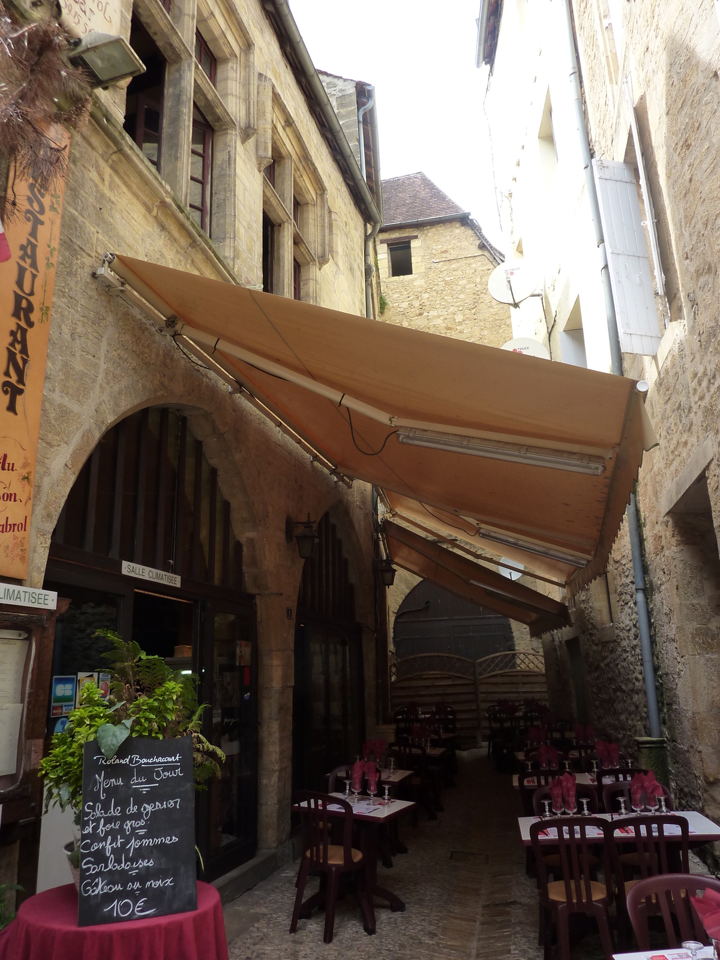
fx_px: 693
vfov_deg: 69.4
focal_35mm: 25
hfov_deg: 54.9
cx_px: 360
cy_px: 480
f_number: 4
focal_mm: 4.1
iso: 125
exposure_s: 1/125
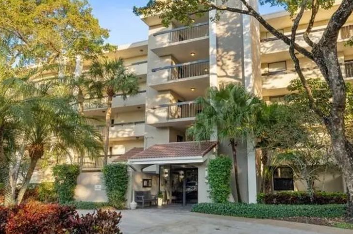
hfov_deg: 60.3
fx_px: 304
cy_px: 118
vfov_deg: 42.2
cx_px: 190
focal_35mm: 31
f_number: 11
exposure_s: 1/50
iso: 100
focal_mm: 22
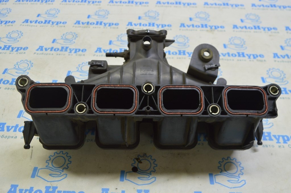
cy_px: 96
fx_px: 279
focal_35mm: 34
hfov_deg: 55.1
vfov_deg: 38.3
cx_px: 146
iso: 400
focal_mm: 23
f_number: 5.6
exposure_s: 1/20
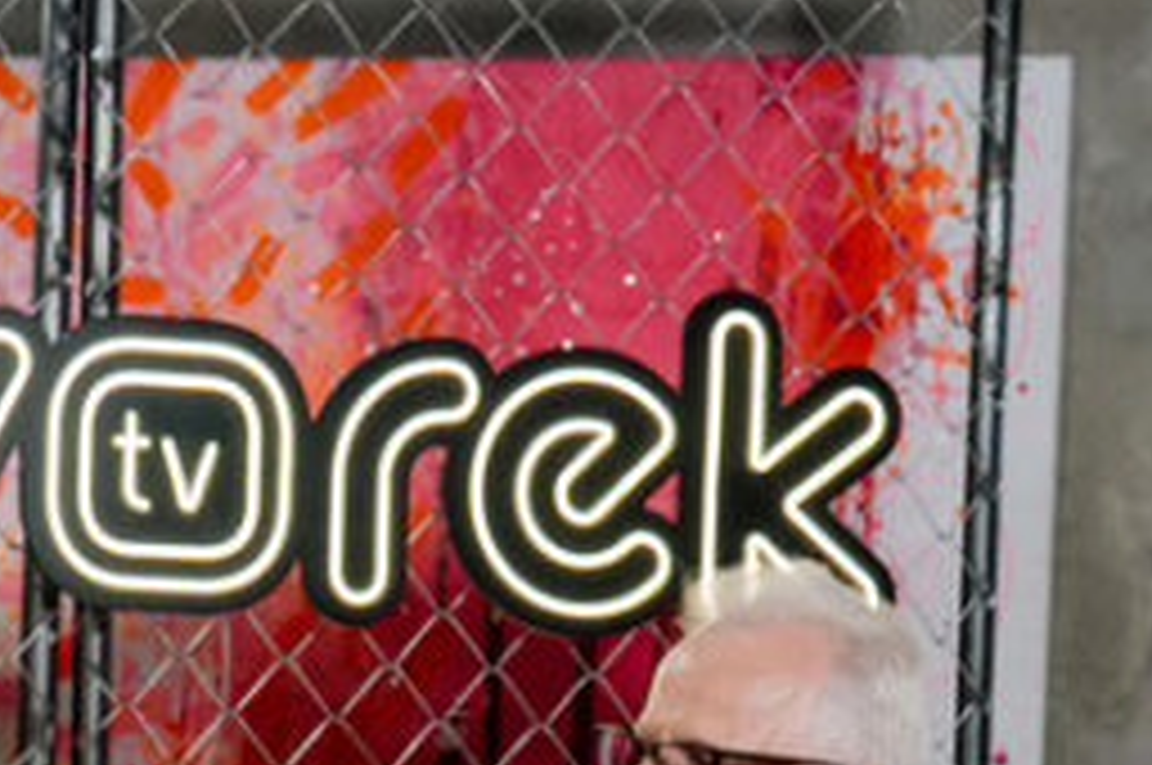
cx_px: 324
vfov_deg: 9.4
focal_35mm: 140
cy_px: 1217
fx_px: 4474
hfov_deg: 14.6
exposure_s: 1/500
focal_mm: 35
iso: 2500
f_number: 4
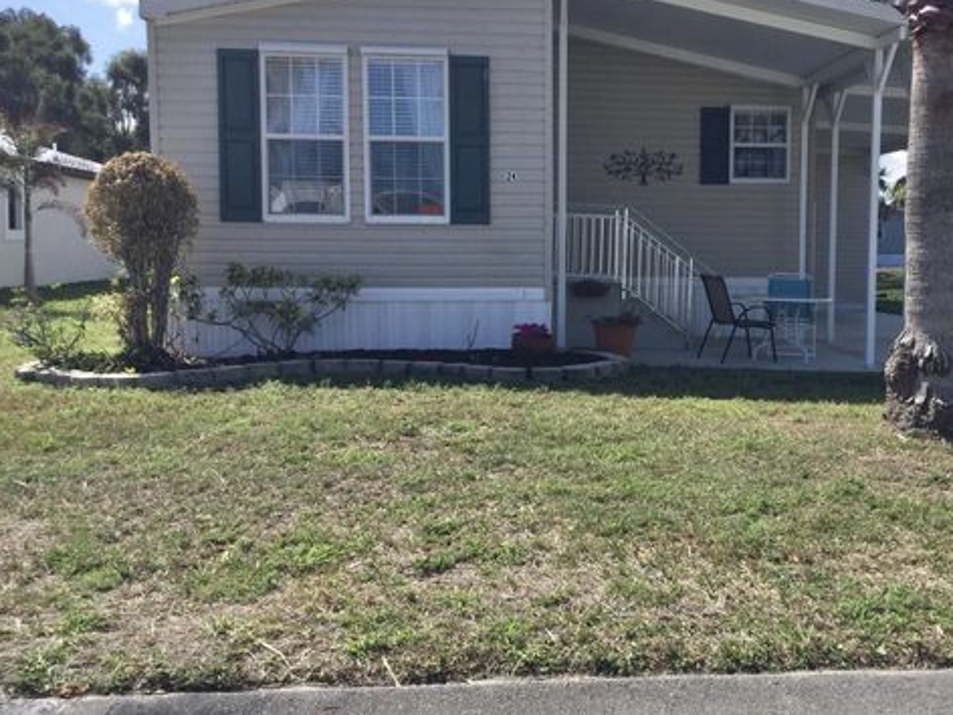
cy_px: 315
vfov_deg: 34.3
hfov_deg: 44.4
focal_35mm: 42
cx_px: 606
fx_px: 1156
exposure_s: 1/970
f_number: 2.4
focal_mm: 3.3
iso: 25
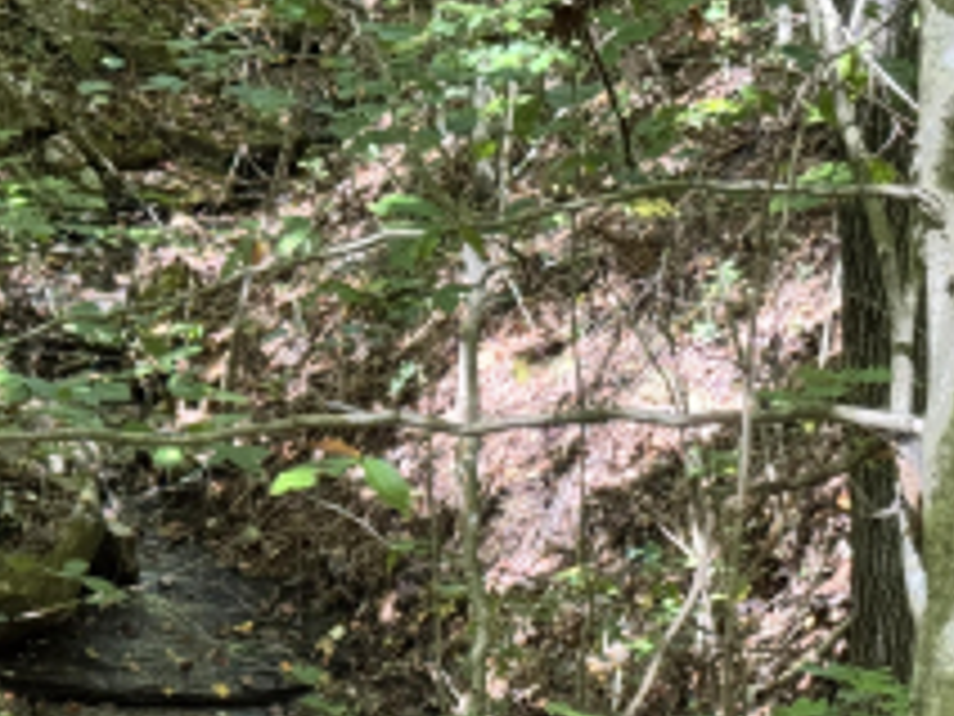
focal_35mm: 151
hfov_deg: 13.0
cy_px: 721
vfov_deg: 9.8
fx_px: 4161
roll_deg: -2.2
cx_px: 70
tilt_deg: -4.8
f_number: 1.78
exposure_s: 1/106
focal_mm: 6.76
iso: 100
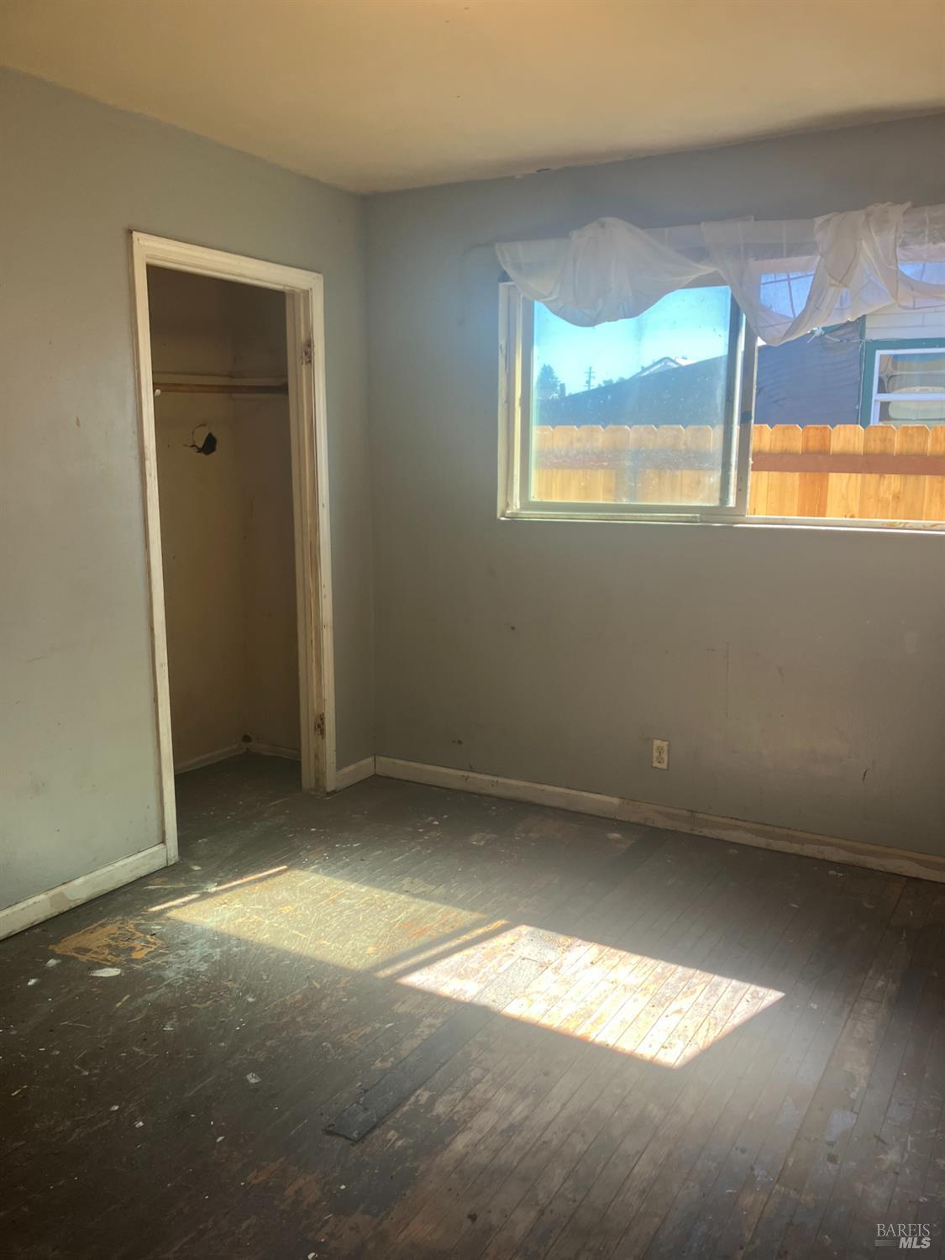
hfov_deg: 49.7
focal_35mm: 28
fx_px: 1019
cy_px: 630
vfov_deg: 63.4
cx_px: 472
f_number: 1.8
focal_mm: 3.99
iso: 32
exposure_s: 1/120
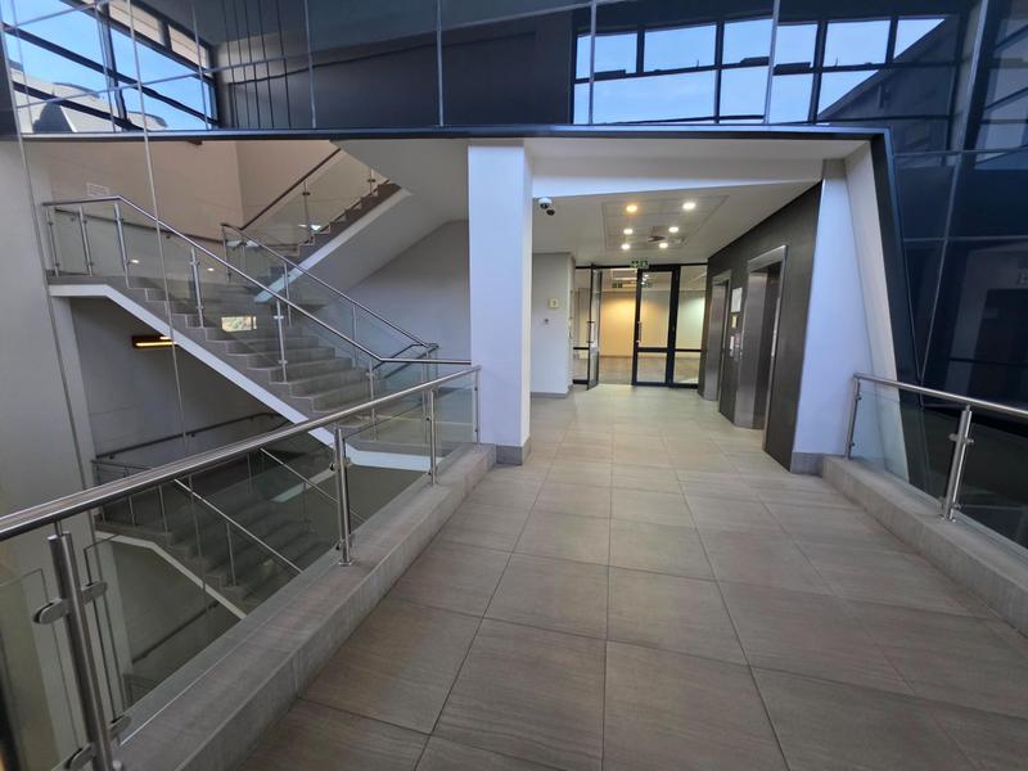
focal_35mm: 13
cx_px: 514
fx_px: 386
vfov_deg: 89.9
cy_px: 386
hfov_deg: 106.2
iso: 500
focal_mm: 2.2
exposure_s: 1/50
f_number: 1.9
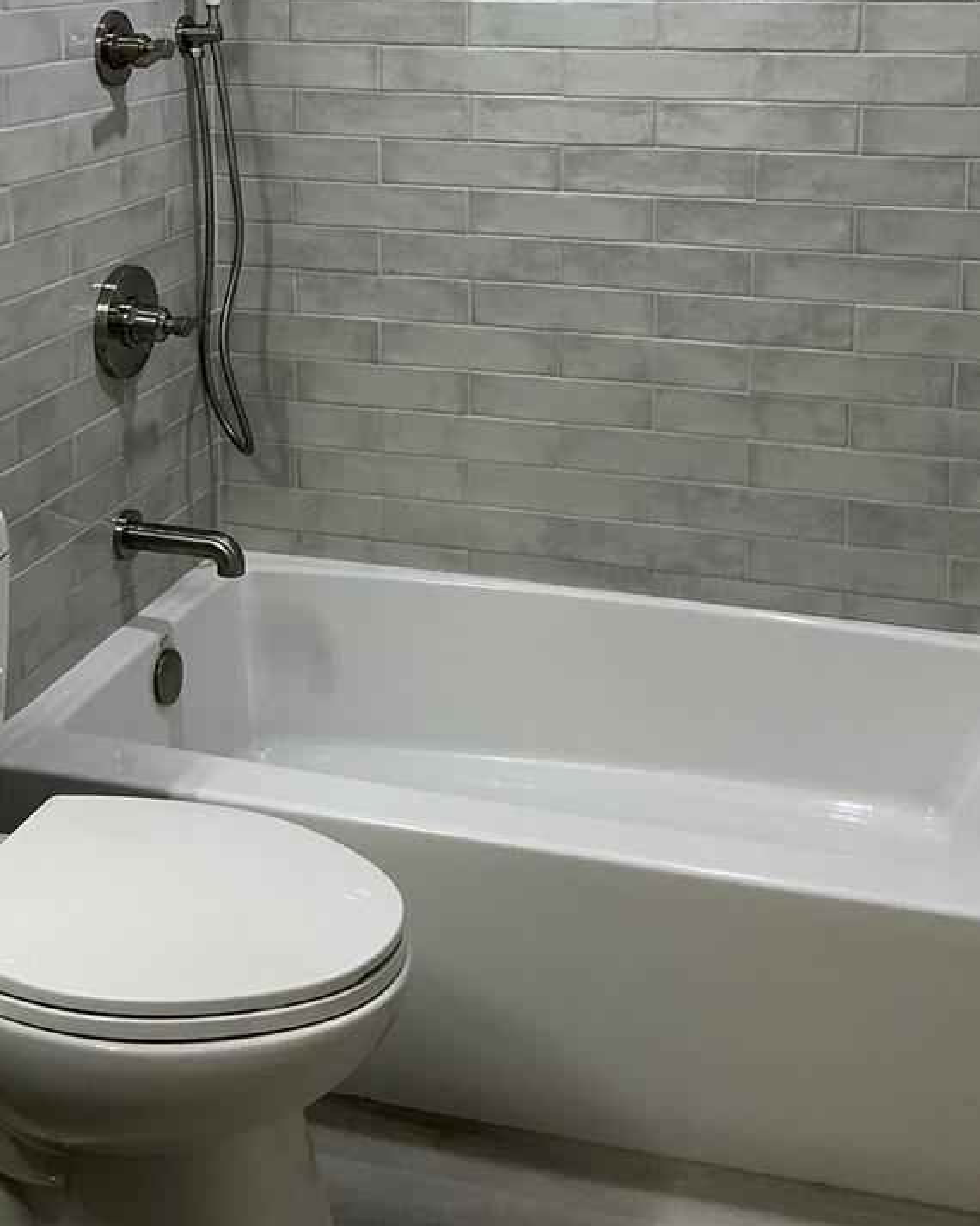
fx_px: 1668
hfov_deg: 32.7
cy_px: 198
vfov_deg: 38.4
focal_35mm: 46
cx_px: 457
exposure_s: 1/60
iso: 64
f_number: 1.8
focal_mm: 3
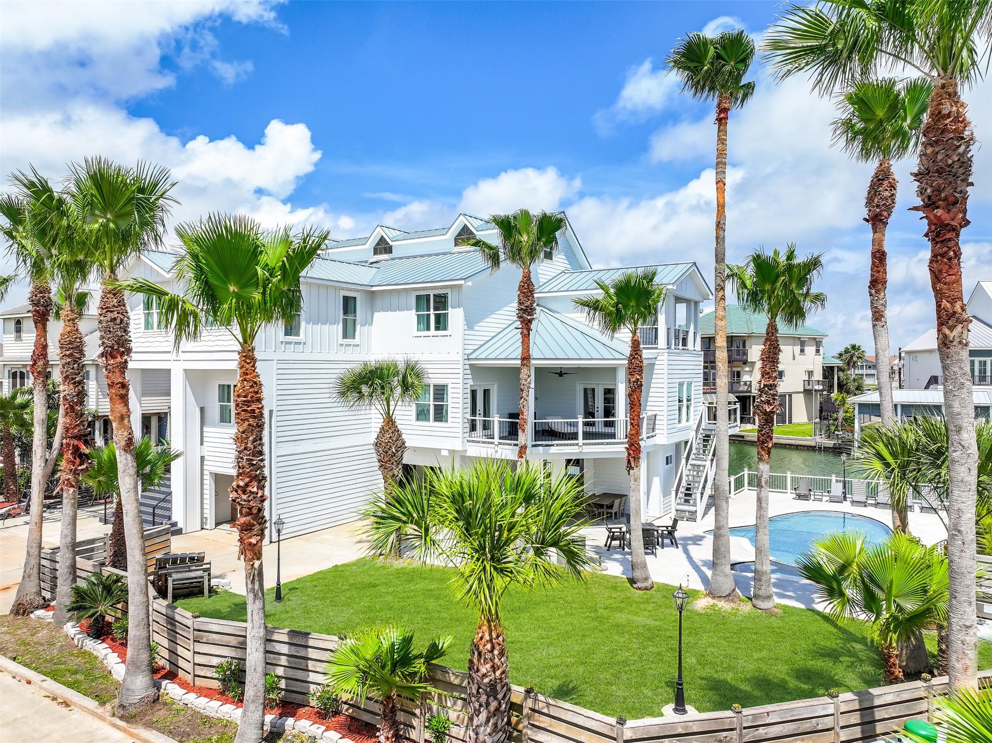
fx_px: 687
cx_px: 496
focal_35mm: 24
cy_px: 372
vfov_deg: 56.8
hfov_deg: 71.6
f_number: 4
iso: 100
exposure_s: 1/1250
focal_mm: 12.29
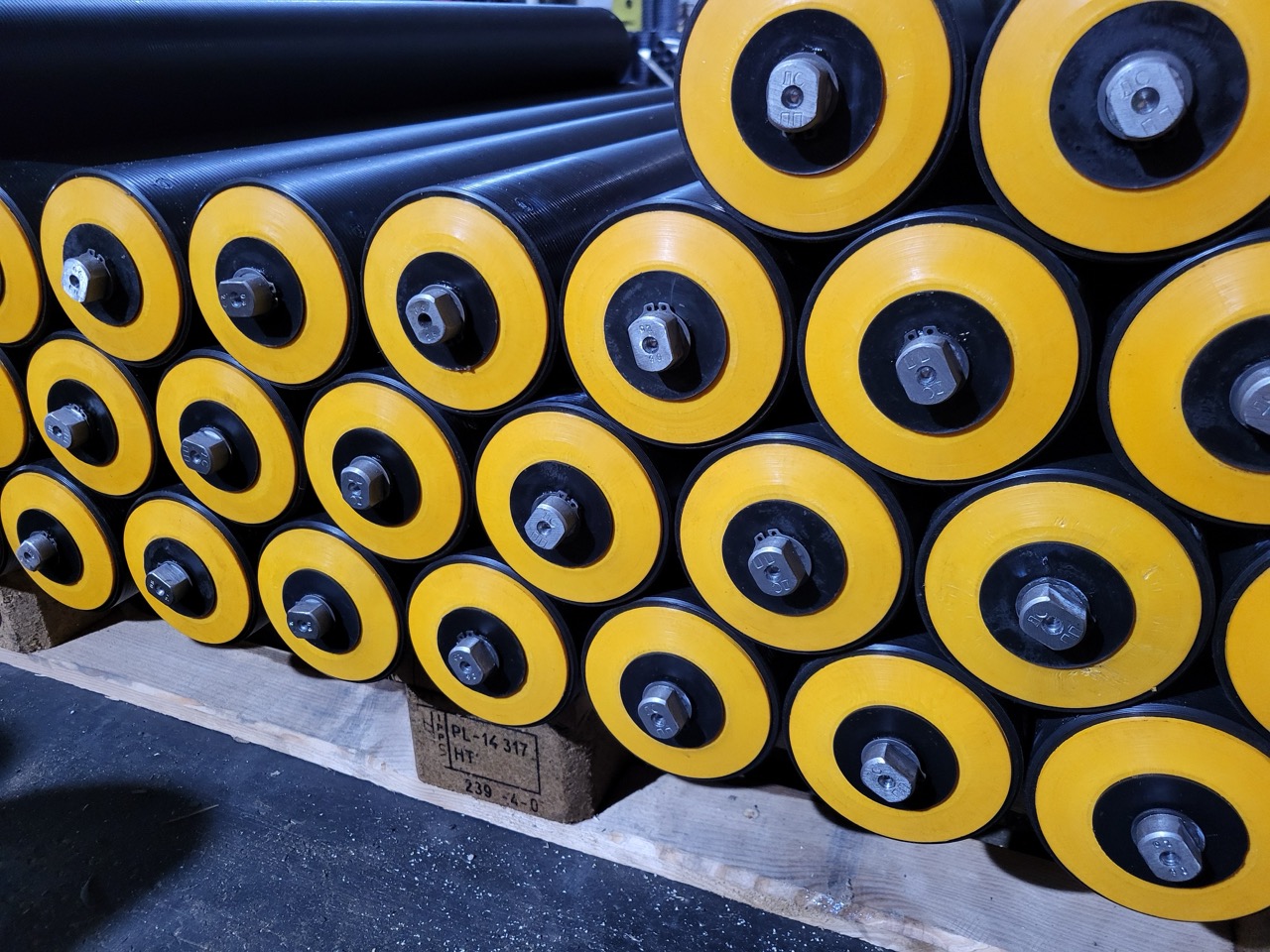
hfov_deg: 67.3
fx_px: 954
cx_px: 635
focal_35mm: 26
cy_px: 476
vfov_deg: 53.1
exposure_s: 1/33
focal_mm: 5.4
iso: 640
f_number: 1.8
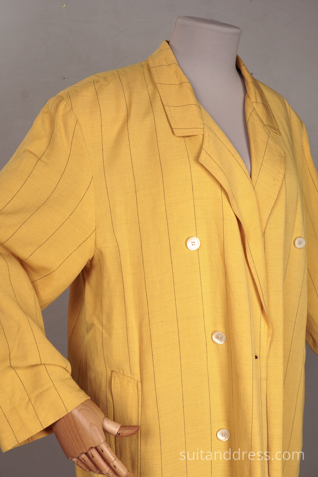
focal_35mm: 48
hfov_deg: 28.1
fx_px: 636
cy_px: 238
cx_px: 159
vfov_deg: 41.1
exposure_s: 1/15
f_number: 8
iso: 200
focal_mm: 32
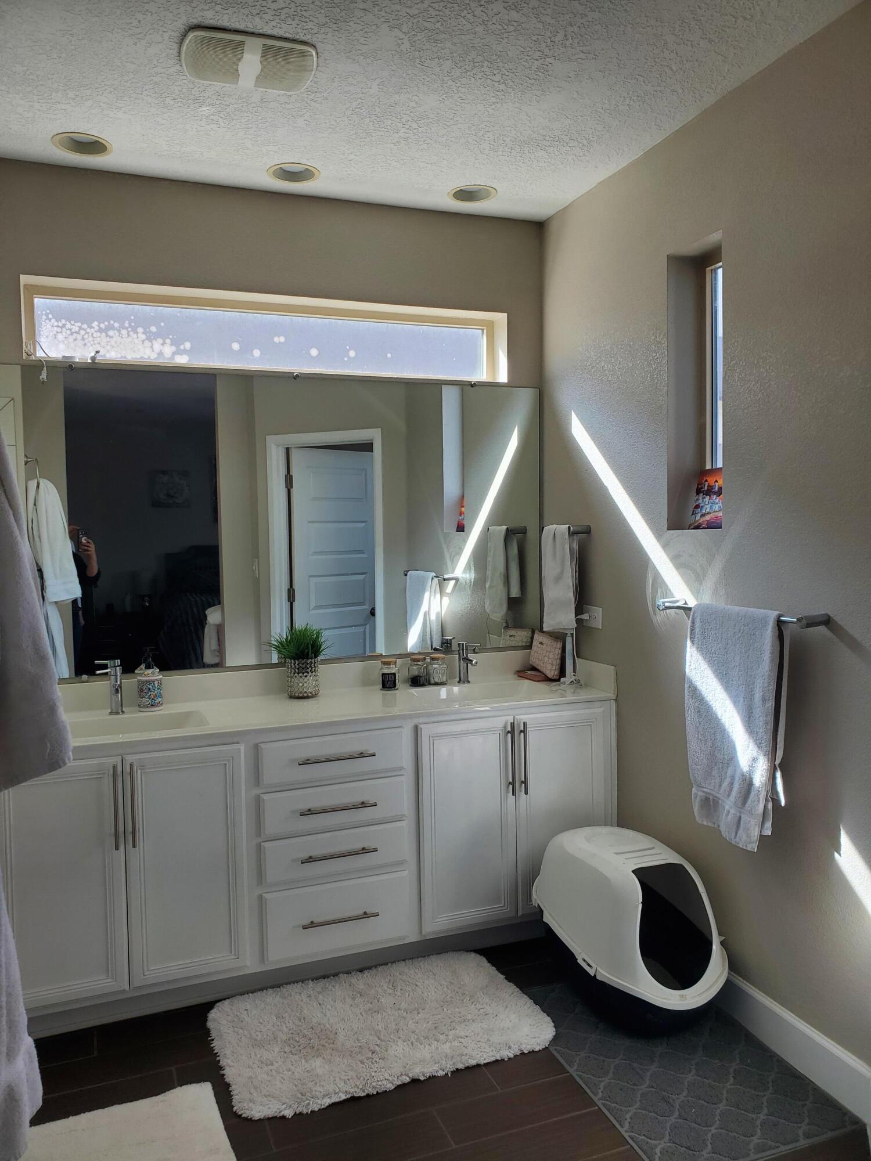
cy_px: 580
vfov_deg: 67.3
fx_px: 872
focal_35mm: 26
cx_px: 436
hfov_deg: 53.1
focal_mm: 4.3
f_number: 2.4
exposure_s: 1/121
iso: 50
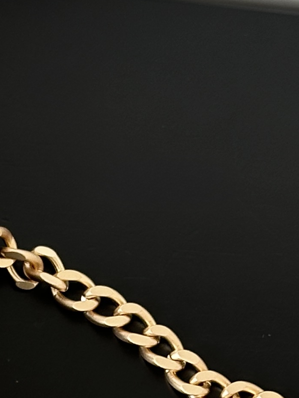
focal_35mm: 208
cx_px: -158
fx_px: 2394
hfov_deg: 7.0
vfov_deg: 9.3
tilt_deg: -79.6
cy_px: 591
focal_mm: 6.86
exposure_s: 1/159
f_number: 1.78
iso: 64
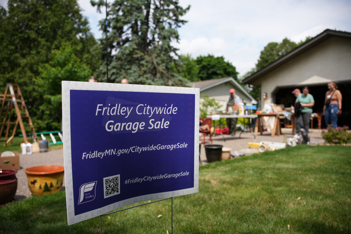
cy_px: 117
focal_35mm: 28
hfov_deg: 65.5
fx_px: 273
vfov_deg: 46.4
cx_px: 176
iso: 100
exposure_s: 1/1000
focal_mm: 28
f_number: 4
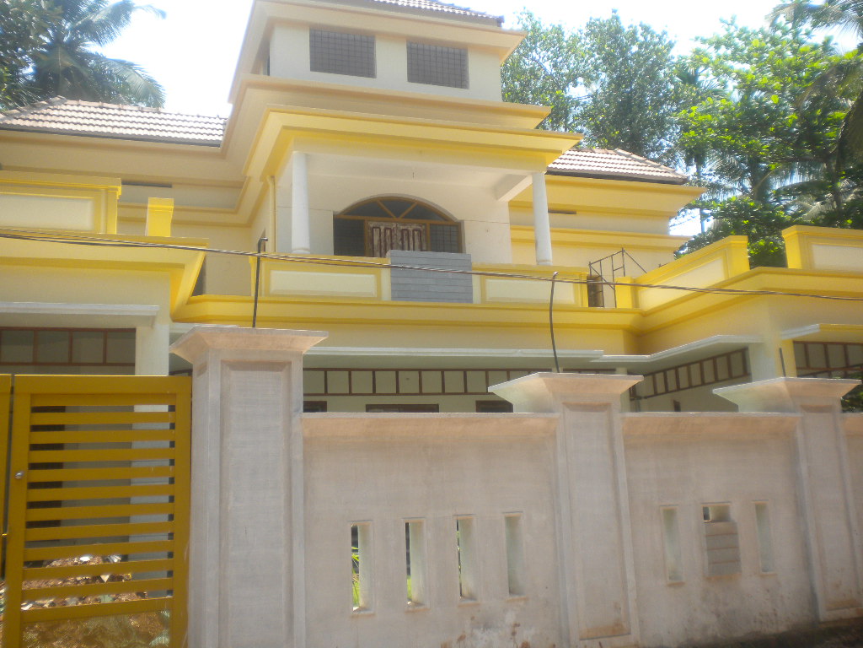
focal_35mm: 35
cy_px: 324
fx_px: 873
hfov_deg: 52.6
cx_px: 432
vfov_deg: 40.7
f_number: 4.6
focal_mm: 6.3
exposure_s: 1/284
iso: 113
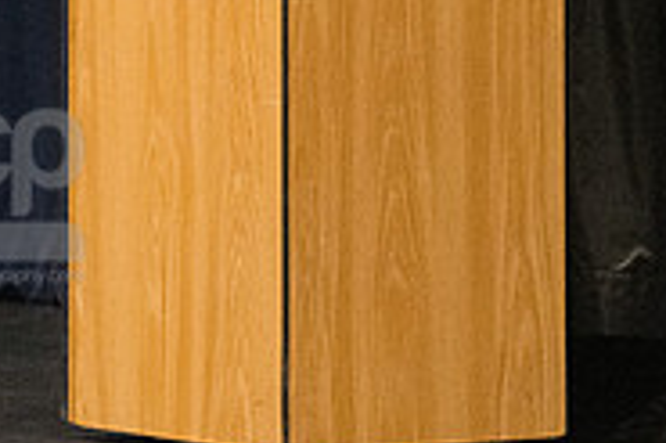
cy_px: -205
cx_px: 394
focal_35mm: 565
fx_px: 10443
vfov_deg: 2.4
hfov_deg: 3.7
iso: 8000
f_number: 4.5
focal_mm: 155
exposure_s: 1/250
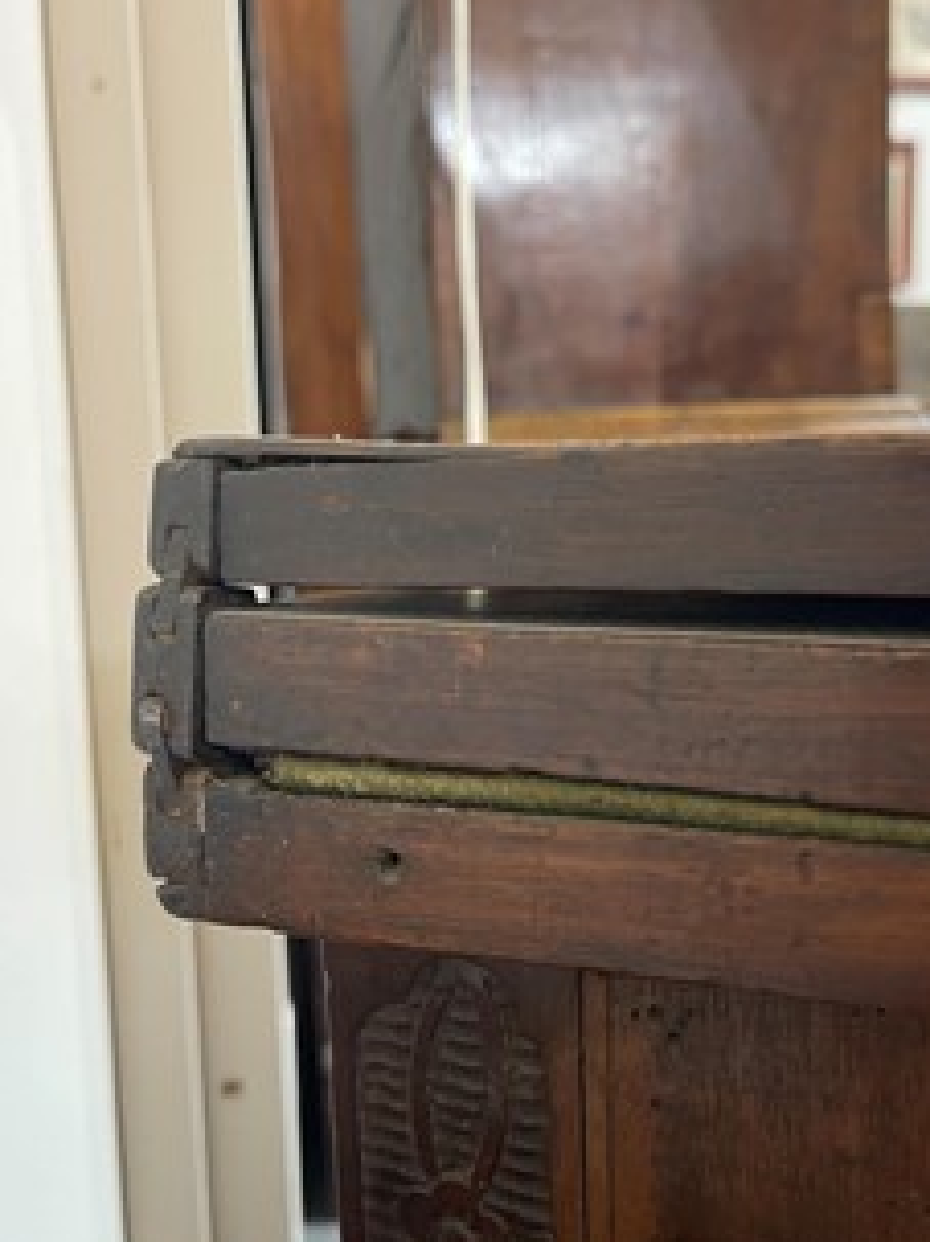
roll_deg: +0.9
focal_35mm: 33
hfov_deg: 42.6
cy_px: 611
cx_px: 582
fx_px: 1183
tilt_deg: -7.4
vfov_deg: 55.4
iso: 400
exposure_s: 1/33
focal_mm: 5.1
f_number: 1.6
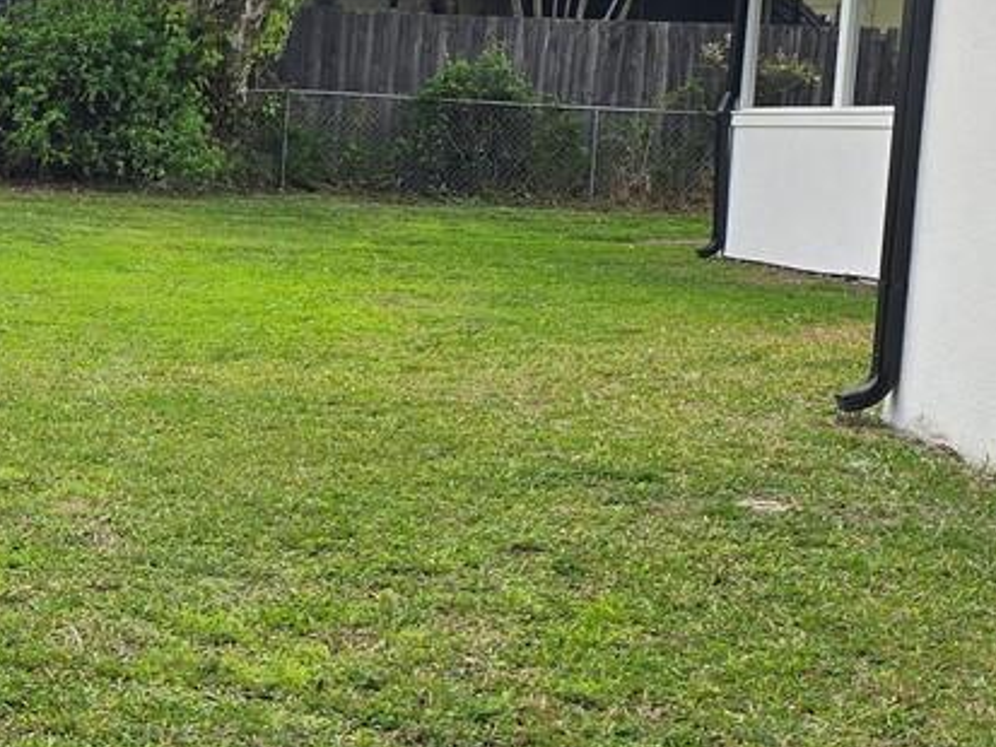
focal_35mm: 89
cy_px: 496
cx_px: -316
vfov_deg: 16.6
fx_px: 2562
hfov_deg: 20.1
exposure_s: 1/512
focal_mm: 6.3
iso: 12
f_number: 1.7
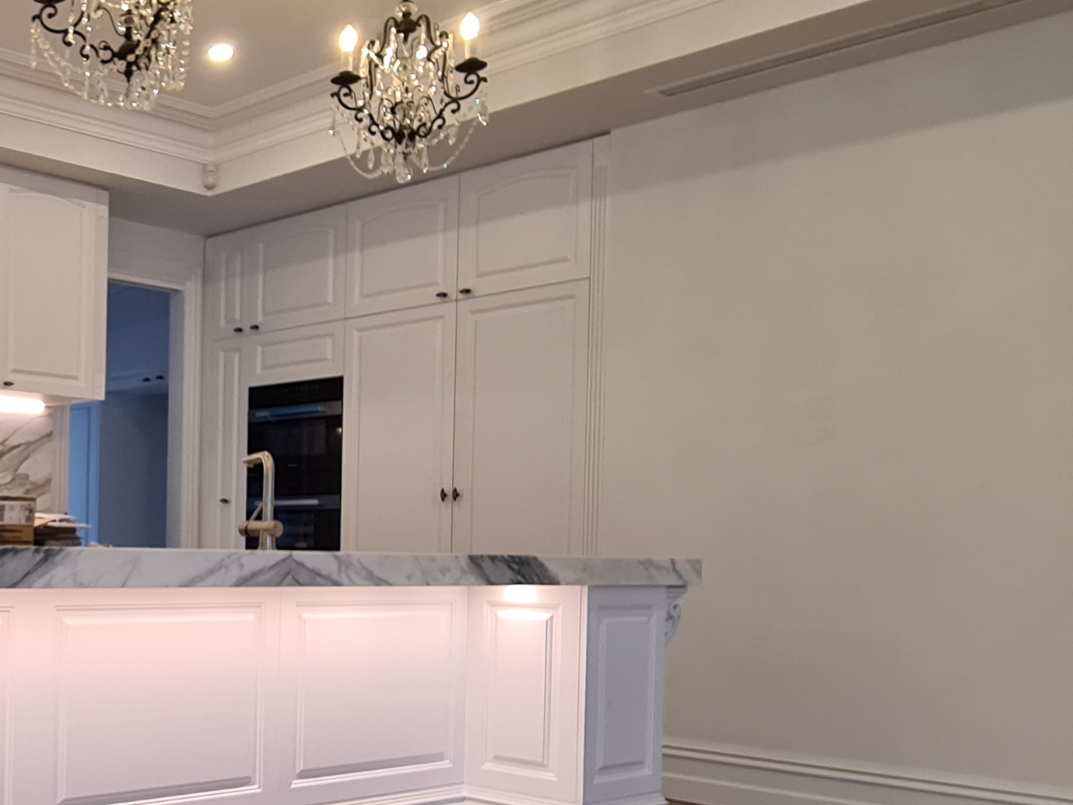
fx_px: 1178
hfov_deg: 40.8
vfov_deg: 37.2
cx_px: -65
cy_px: 551
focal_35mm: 38
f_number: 2.2
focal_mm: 2.2
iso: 64
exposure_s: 1/50
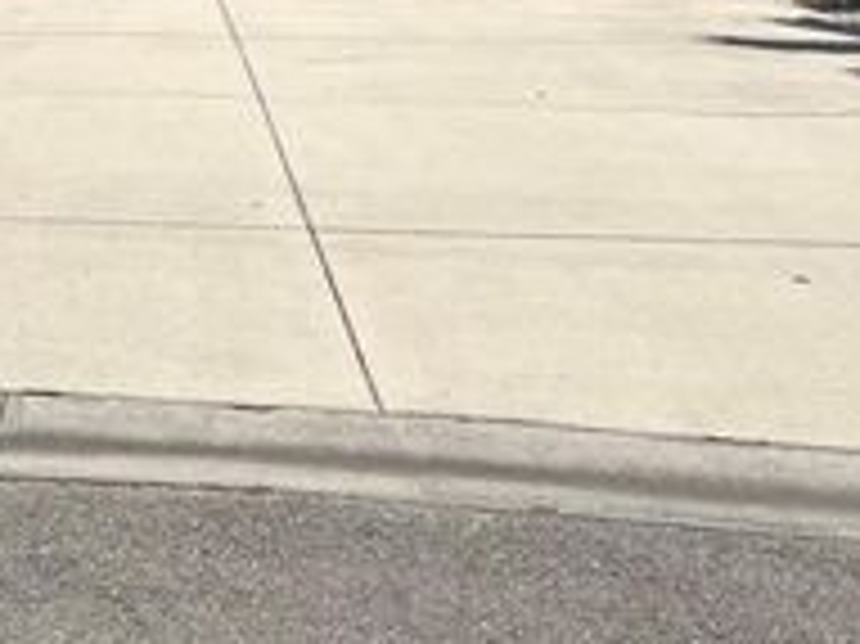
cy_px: -151
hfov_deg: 26.7
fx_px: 1688
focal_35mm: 68
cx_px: -45
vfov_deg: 20.1
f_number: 1.6
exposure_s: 1/6897
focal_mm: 5.1
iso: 50
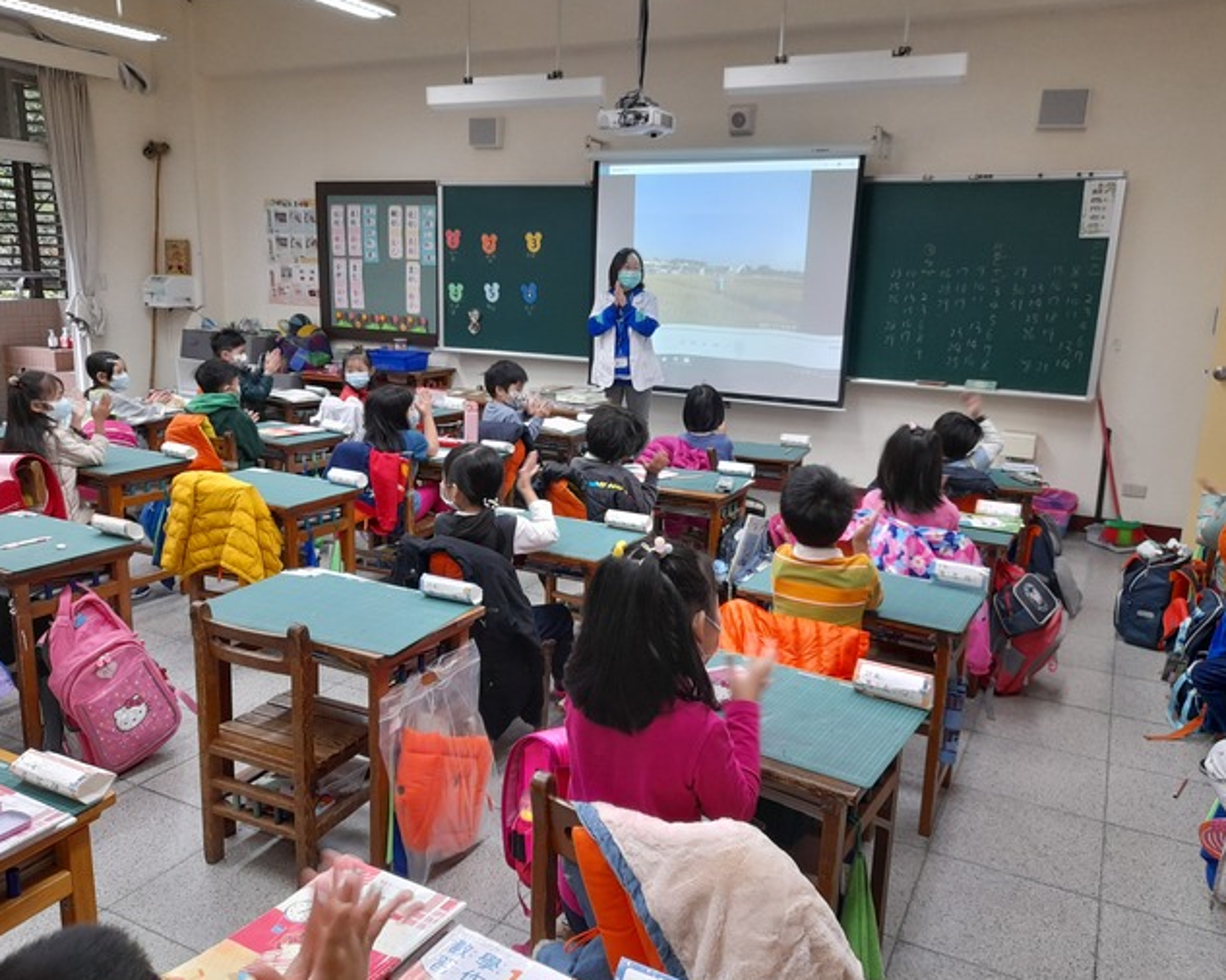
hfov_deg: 64.1
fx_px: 979
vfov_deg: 53.2
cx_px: 606
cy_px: 487
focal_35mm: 27
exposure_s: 1/60
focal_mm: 4.6
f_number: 2
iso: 200
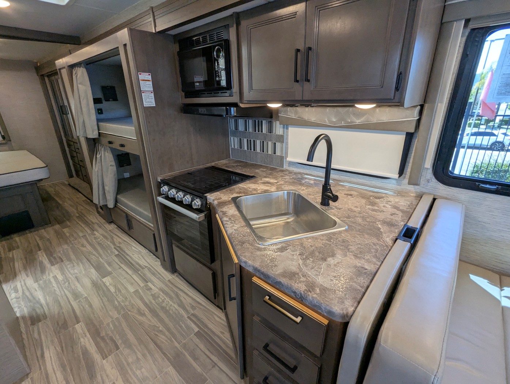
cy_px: 192
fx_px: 236
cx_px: 255
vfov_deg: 78.2
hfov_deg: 94.4
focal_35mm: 16
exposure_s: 1/114
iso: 154
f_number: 2.2
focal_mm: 2.35
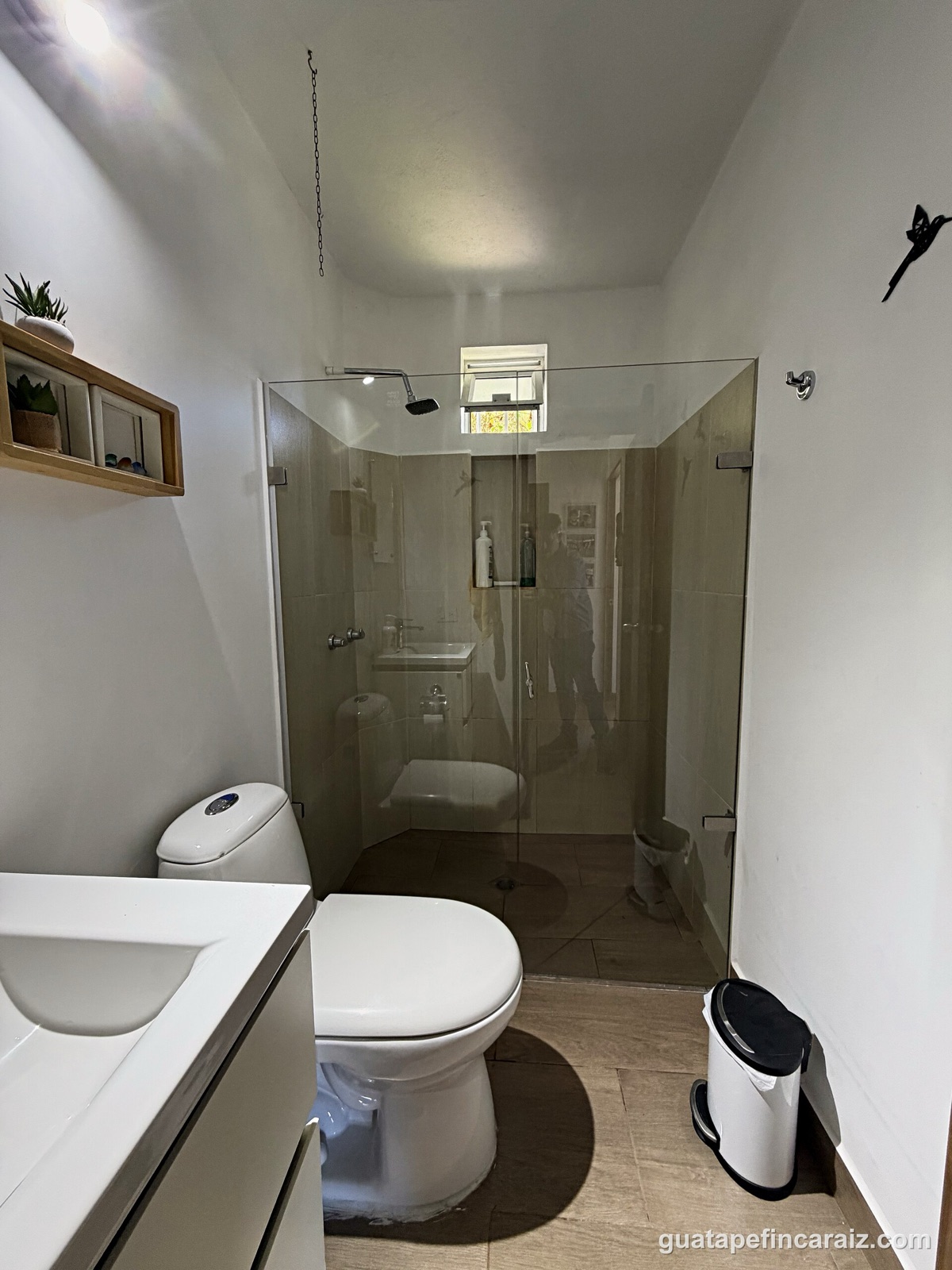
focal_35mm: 14
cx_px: 476
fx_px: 513
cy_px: 635
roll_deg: +0.5
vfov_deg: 102.1
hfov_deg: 85.7
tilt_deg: -6.3
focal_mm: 2.22
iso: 320
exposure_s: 1/60
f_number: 2.2
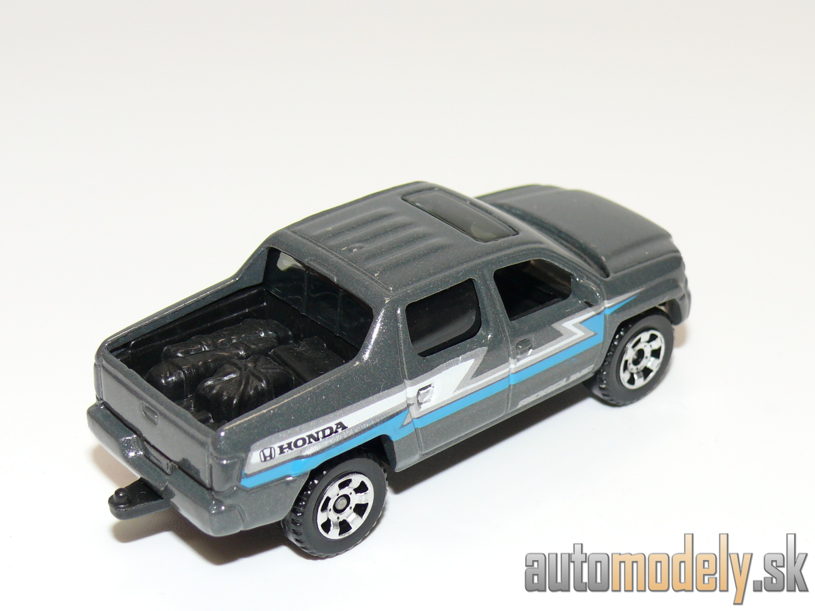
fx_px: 1907
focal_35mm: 81
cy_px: 306
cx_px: 408
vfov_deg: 18.2
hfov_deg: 24.1
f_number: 4
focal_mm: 11.9
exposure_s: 1/30
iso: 100
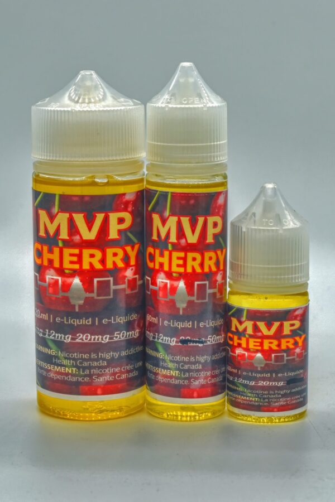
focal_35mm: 60
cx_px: 168
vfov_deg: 33.4
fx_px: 837
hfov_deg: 22.6
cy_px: 251
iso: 200
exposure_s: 1/250
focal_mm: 40
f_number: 8
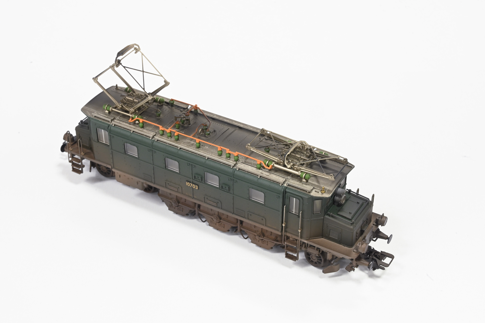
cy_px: 162
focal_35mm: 61
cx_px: 242
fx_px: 822
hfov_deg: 32.9
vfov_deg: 22.3
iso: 640
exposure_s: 1/1.6
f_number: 22
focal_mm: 61
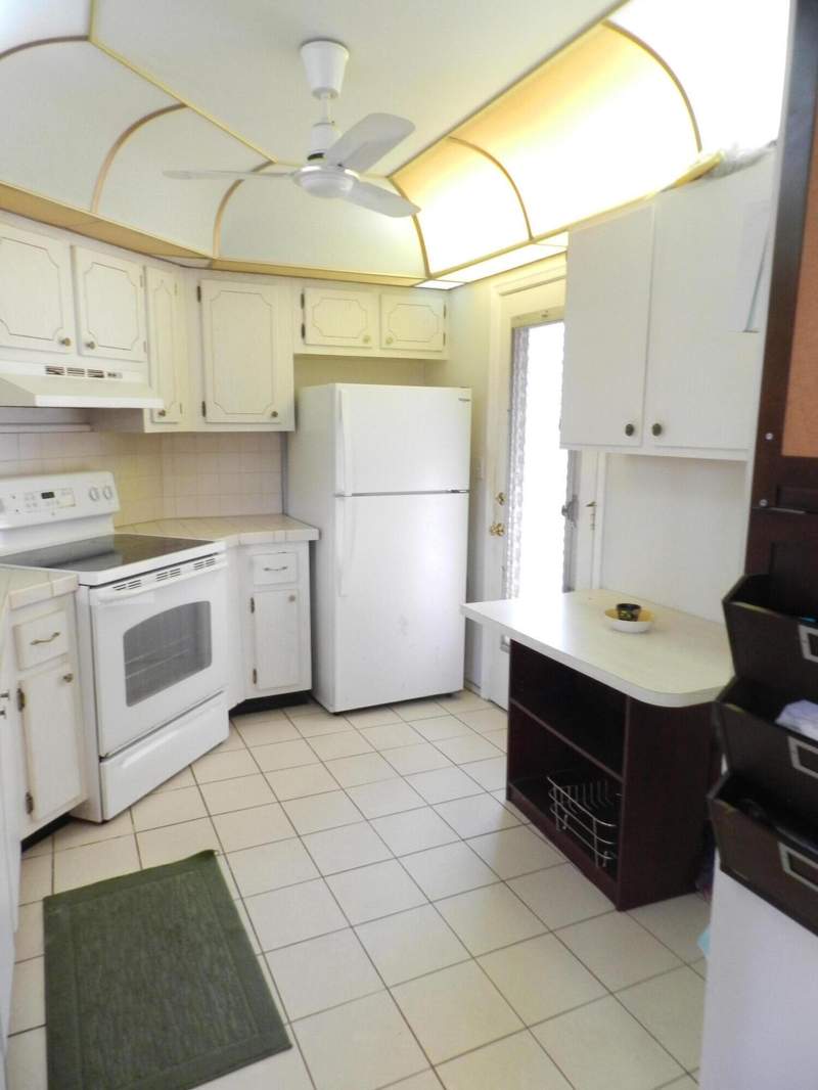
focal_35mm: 23
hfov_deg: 58.9
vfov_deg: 73.9
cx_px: 409
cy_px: 545
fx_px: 724
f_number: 3.4
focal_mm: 4
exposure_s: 1/20
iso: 400
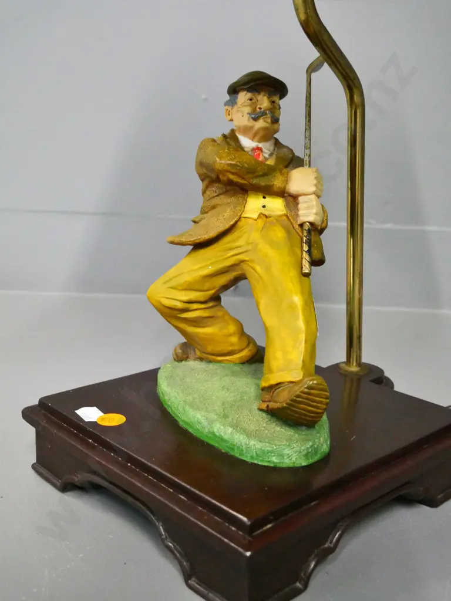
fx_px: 625
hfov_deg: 39.7
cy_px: 300
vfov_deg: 51.4
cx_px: 226
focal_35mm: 36
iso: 3200
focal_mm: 18
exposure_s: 1/50
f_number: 6.3
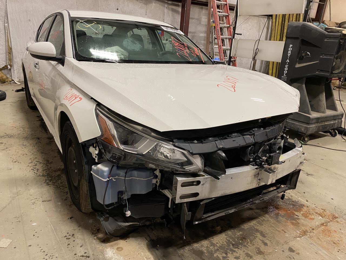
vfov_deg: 53.1
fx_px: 260
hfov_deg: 67.3
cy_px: 130
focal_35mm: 26
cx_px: 173
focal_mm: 4.25
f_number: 1.8
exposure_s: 1/60
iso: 200
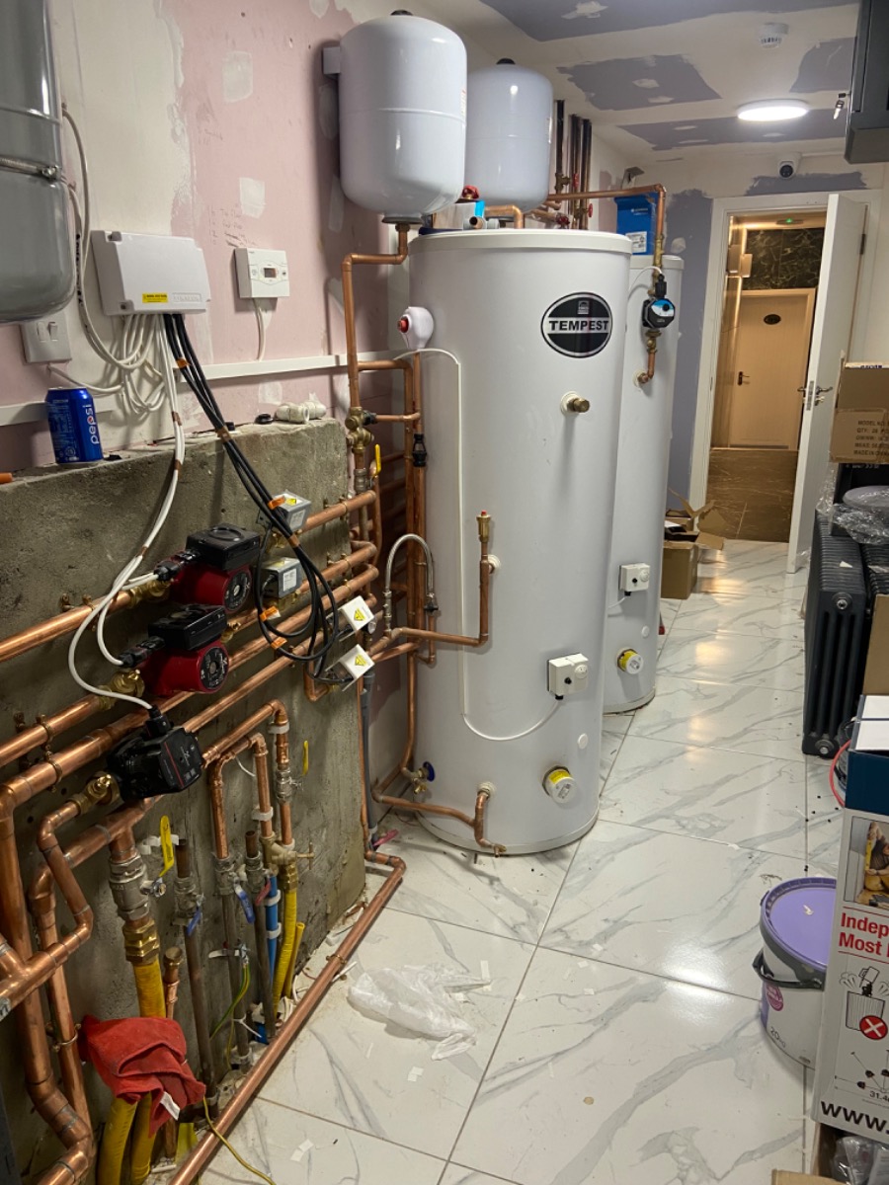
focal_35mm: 26
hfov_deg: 53.1
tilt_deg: -17.4
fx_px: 890
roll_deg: +1.5
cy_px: 592
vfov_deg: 67.3
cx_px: 444
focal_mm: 4.25
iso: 100
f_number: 1.8
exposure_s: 1/50
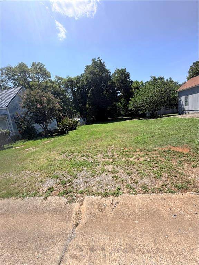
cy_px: 132
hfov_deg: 85.7
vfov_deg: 102.1
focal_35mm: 14
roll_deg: +7.3
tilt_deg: -8.6
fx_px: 107
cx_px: 100
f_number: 2.2
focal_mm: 2.22
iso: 20
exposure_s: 1/770
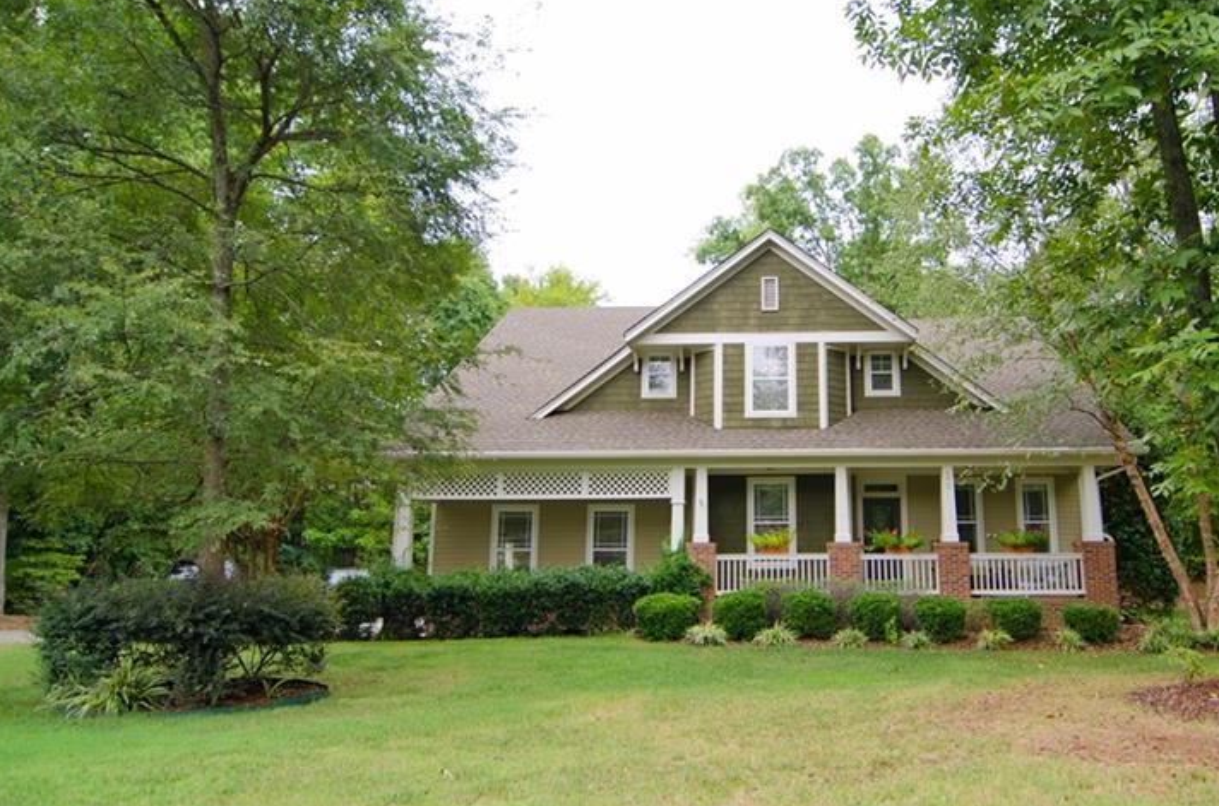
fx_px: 801
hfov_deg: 73.4
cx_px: 753
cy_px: 388
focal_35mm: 24
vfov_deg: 53.4
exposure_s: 1/250
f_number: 2.8
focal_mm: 11
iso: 100
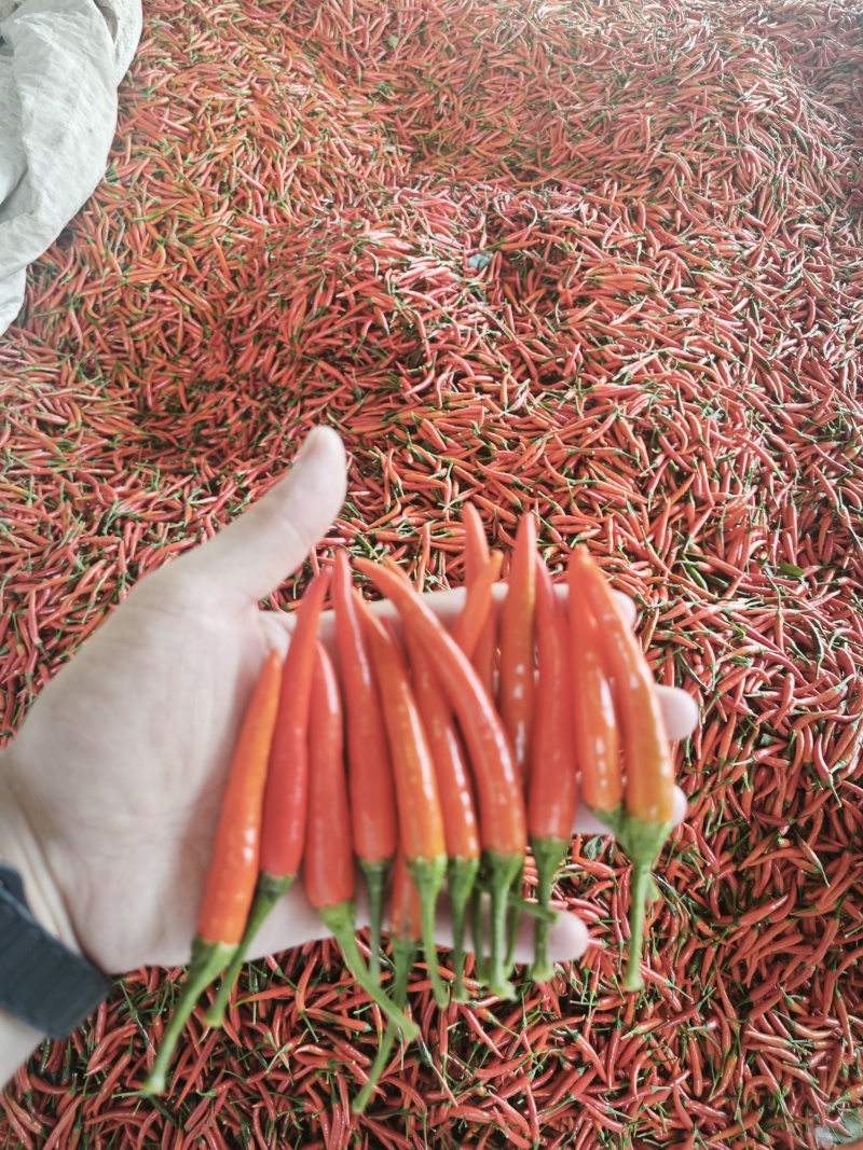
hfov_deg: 58.9
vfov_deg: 73.9
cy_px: 575
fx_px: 765
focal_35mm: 23
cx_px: 432
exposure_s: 1/100
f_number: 1.8
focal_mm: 5.43
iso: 100
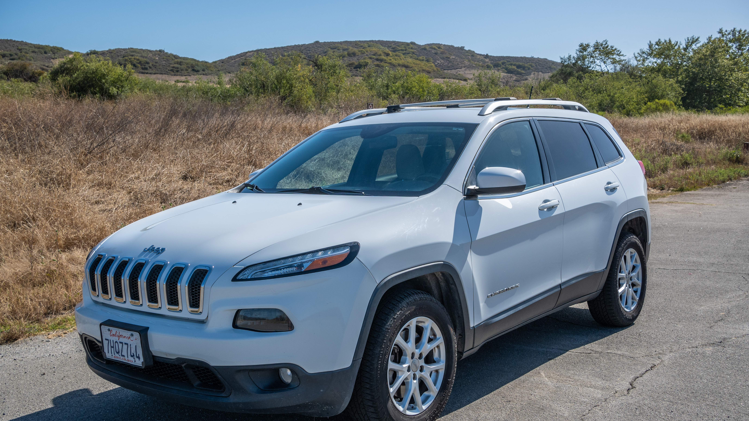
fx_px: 755
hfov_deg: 52.8
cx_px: 376
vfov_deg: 31.2
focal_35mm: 38
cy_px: 236
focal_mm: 24
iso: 200
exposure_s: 1/1000
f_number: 6.3
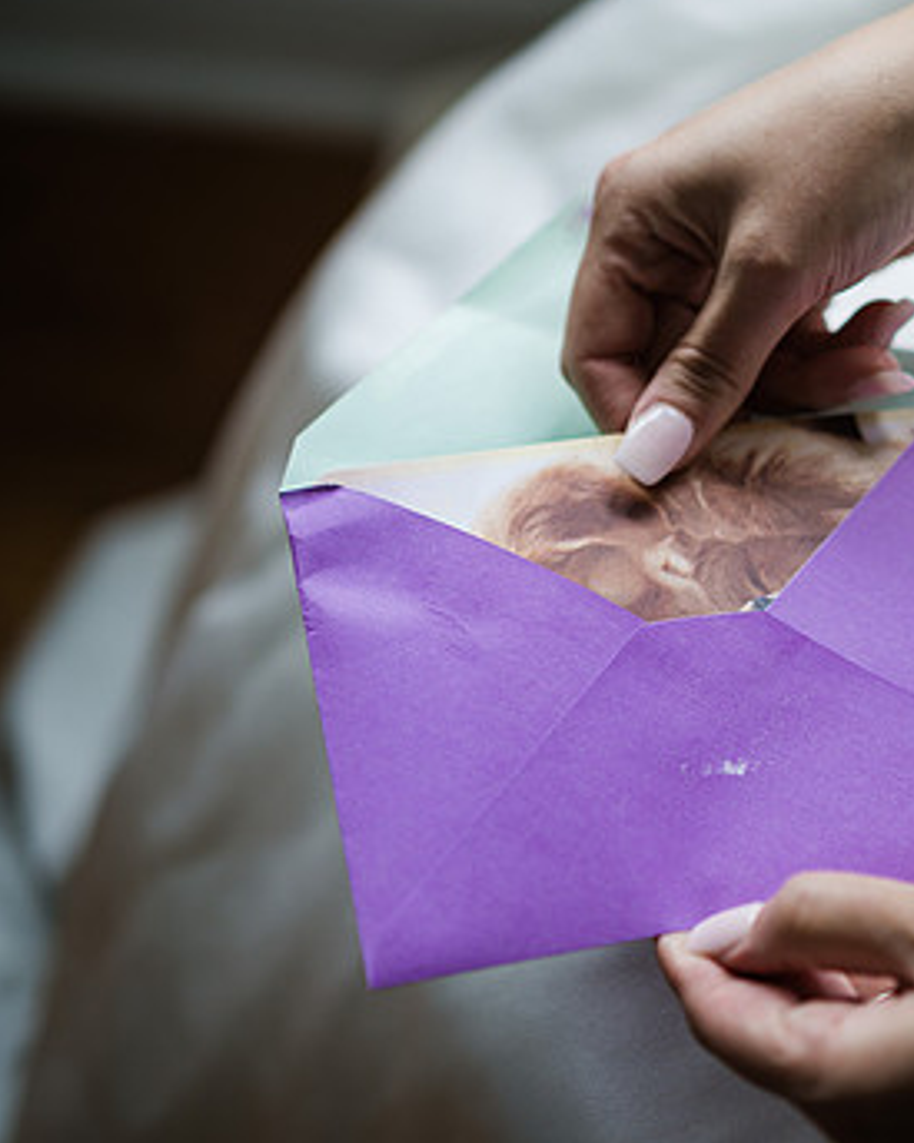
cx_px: 851
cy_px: 513
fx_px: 2943
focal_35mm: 87
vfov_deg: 22.0
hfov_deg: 17.4
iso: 100
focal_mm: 55
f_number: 2
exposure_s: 1/160
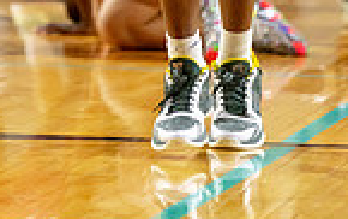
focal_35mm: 513
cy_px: -270
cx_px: 118
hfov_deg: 4.1
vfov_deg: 2.6
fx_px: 4871
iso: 2500
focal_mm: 162
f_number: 2.8
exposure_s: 1/800
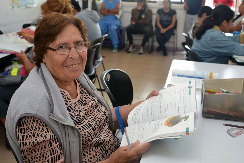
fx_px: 285
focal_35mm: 42
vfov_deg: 31.9
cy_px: 82
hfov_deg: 46.4
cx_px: 122
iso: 400
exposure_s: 1/60
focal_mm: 28
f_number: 4
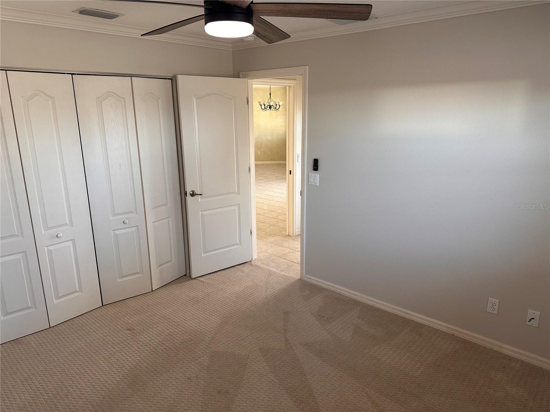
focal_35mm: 24
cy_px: 206
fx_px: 381
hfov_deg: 71.6
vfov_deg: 56.8
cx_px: 275
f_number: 1.78
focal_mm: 6.86
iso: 160
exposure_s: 1/120
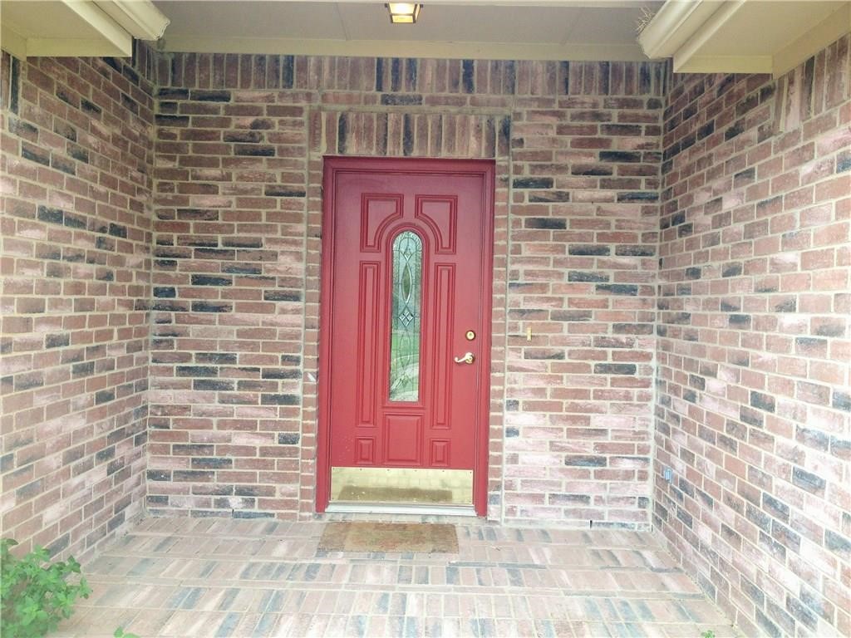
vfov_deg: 40.7
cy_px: 319
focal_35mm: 35
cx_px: 426
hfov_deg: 52.6
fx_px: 860
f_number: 2.4
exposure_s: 1/120
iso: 64
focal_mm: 4.28
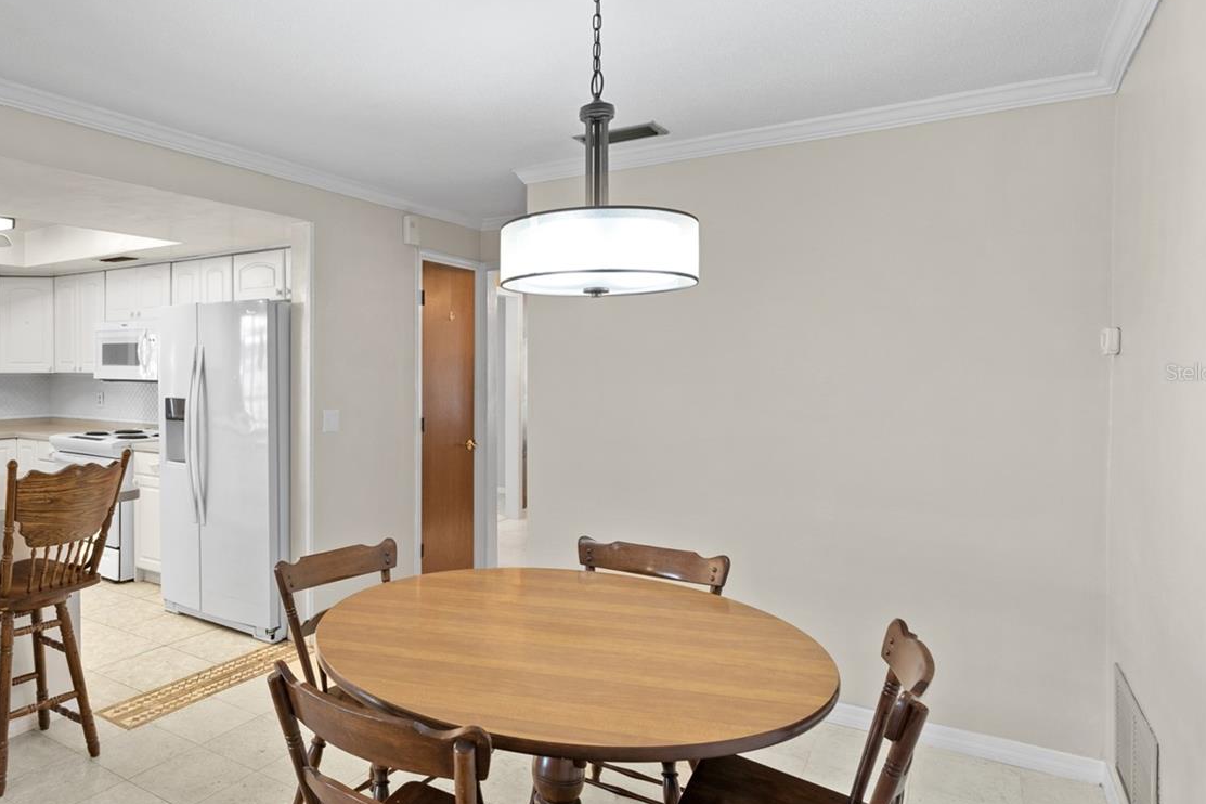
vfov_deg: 55.1
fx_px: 770
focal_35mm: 23
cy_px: 372
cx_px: 395
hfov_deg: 73.6
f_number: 9
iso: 250
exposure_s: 1.6
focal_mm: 16
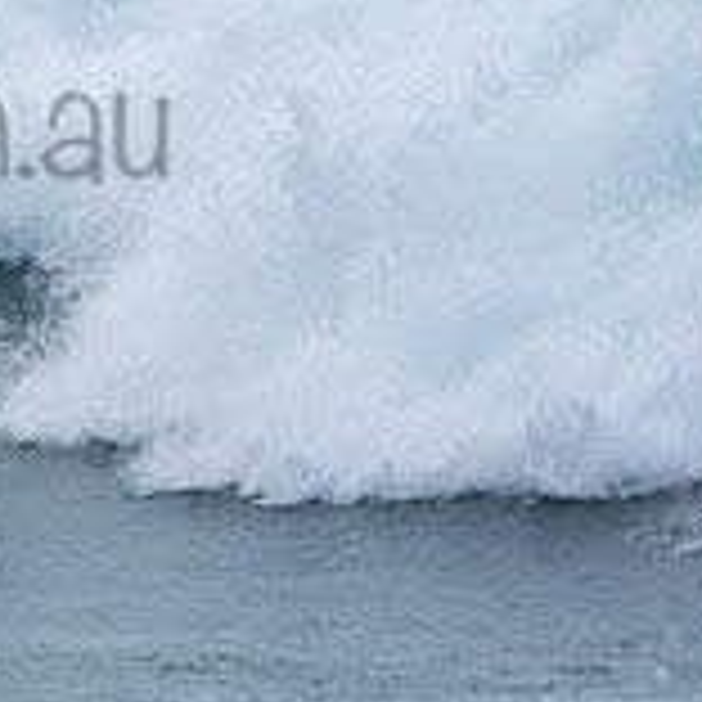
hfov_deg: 0.7
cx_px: -306
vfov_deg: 0.7
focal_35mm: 2375
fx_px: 54492
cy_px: 74
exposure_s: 1/800
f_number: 5.6
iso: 125
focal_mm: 500
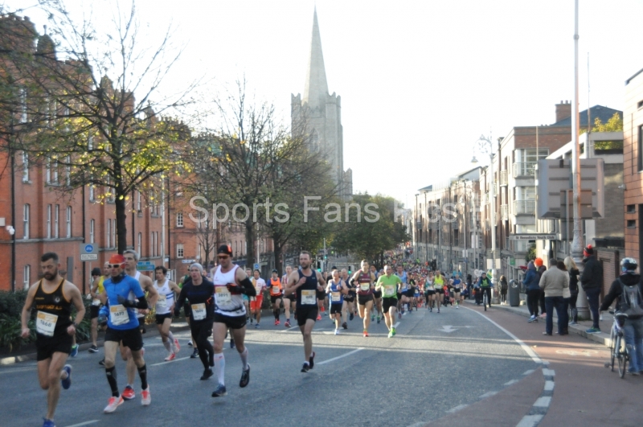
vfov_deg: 22.6
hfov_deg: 33.4
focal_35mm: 60
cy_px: 214
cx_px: 322
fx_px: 1070
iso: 2000
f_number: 4.5
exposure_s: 1/2000
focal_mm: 40
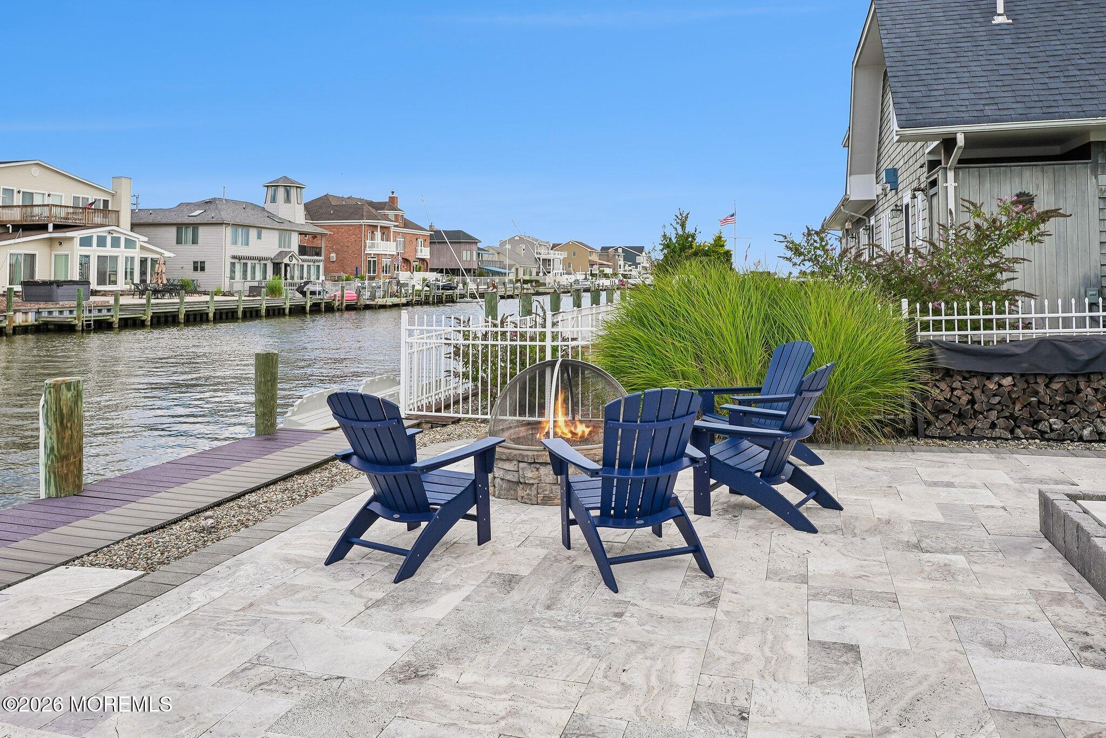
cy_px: 369
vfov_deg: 53.2
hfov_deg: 73.7
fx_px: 738
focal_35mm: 24
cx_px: 553
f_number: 11
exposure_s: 1/60
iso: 80
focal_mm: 24
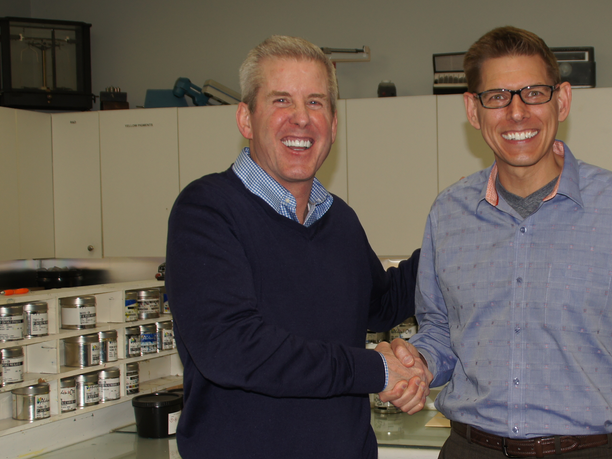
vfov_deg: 23.6
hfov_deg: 30.8
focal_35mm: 62
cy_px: 286
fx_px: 1096
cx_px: 444
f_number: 4
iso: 100
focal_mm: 24
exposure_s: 1/60
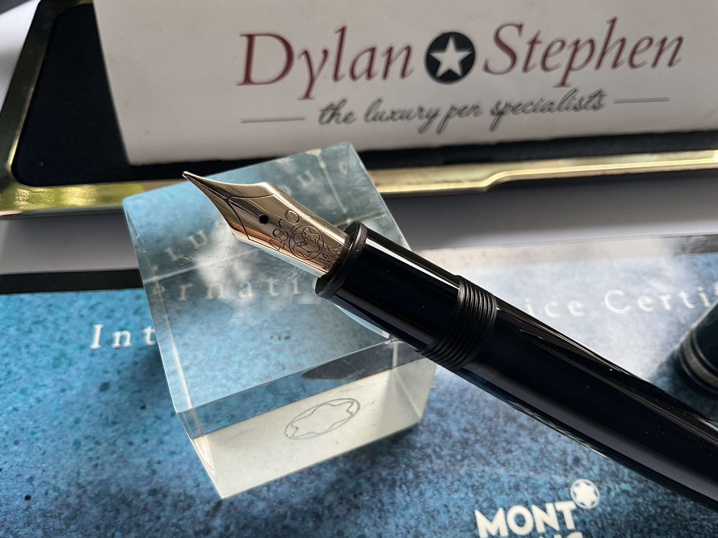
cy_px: 269
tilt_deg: -55.4
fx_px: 602
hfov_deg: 61.7
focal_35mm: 29
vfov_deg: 48.2
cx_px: 359
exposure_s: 1/122
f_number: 1.8
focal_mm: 3
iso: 32
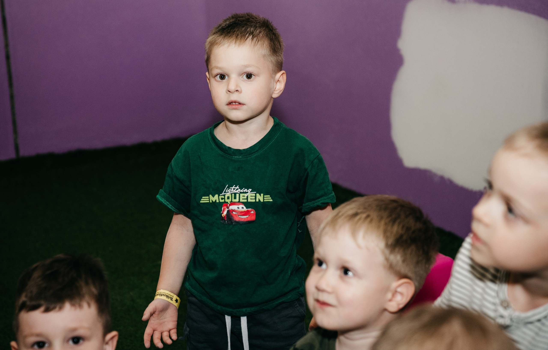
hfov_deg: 26.6
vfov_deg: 17.2
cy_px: 151
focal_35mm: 77
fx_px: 1159
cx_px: 250
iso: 500
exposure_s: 1/160
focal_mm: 70
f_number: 4
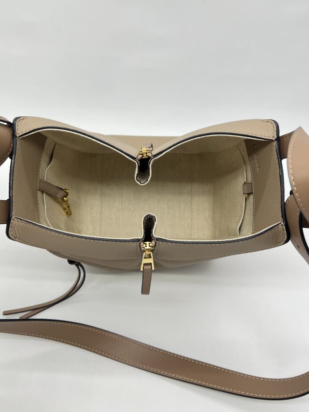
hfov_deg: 48.2
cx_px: 143
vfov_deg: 61.6
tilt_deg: -47.4
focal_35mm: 29
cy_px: 191
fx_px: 345
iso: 32
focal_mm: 5.7
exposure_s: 1/100
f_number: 1.5
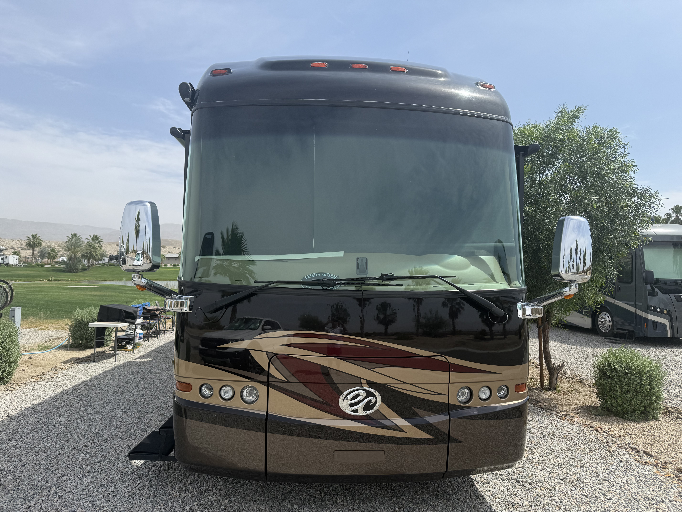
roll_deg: +0.1
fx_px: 473
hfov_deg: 71.6
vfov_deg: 56.8
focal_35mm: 24
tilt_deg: +3.1
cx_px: 341
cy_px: 256
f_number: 1.78
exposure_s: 1/4673
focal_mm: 6.76
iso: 80
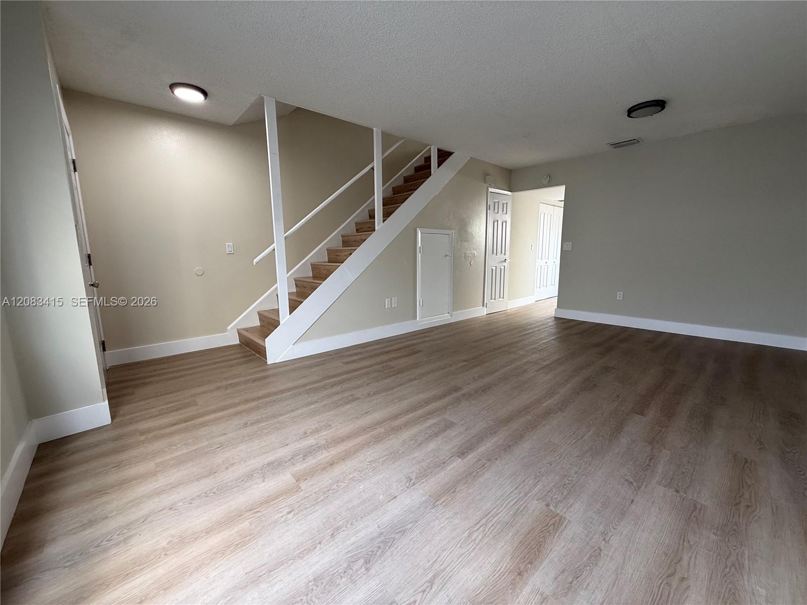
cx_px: 404
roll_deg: +0.3
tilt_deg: -8.8
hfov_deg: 102.1
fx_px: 326
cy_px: 302
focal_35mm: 14
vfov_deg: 85.7
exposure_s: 1/99
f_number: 2.2
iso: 125
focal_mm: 2.22
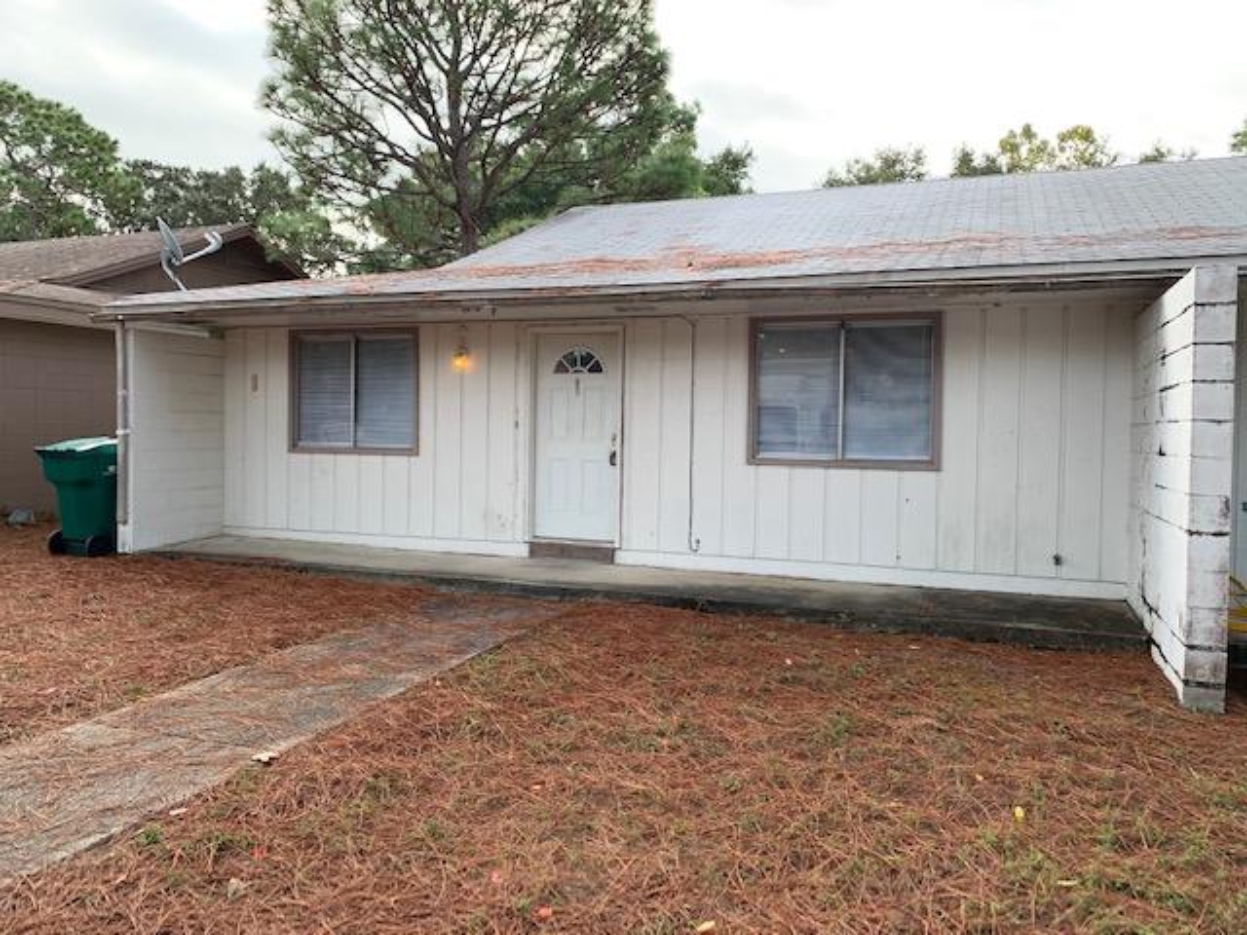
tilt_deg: -1.1
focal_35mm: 26
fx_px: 937
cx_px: 624
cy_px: 468
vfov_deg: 53.1
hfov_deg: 67.3
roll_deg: -2.1
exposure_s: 1/364
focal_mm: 4.25
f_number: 1.8
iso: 25
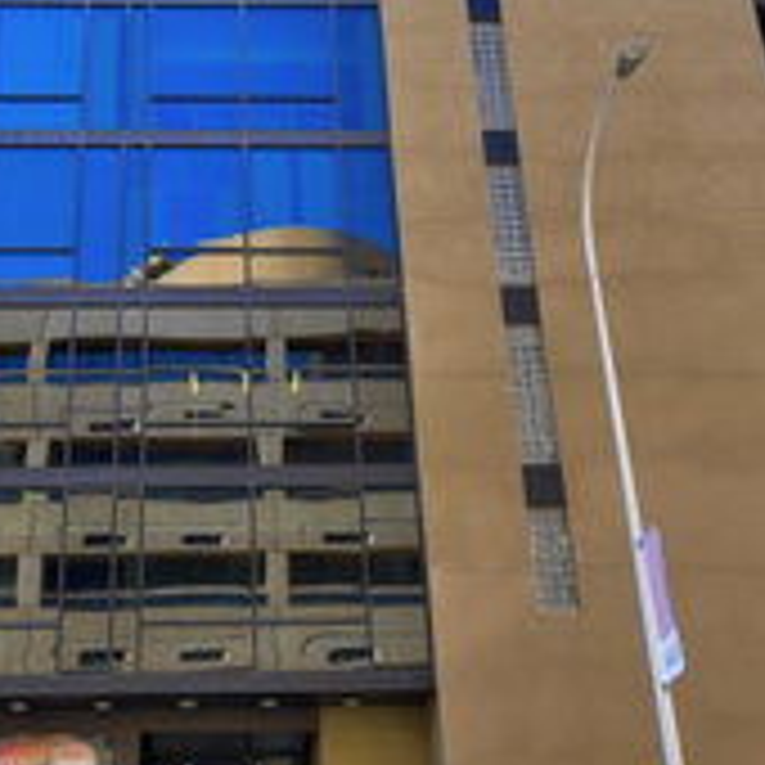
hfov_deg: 36.5
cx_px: 270
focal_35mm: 46
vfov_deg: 36.8
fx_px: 1150
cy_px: 394
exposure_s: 1/60
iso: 100
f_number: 6.3
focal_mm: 12
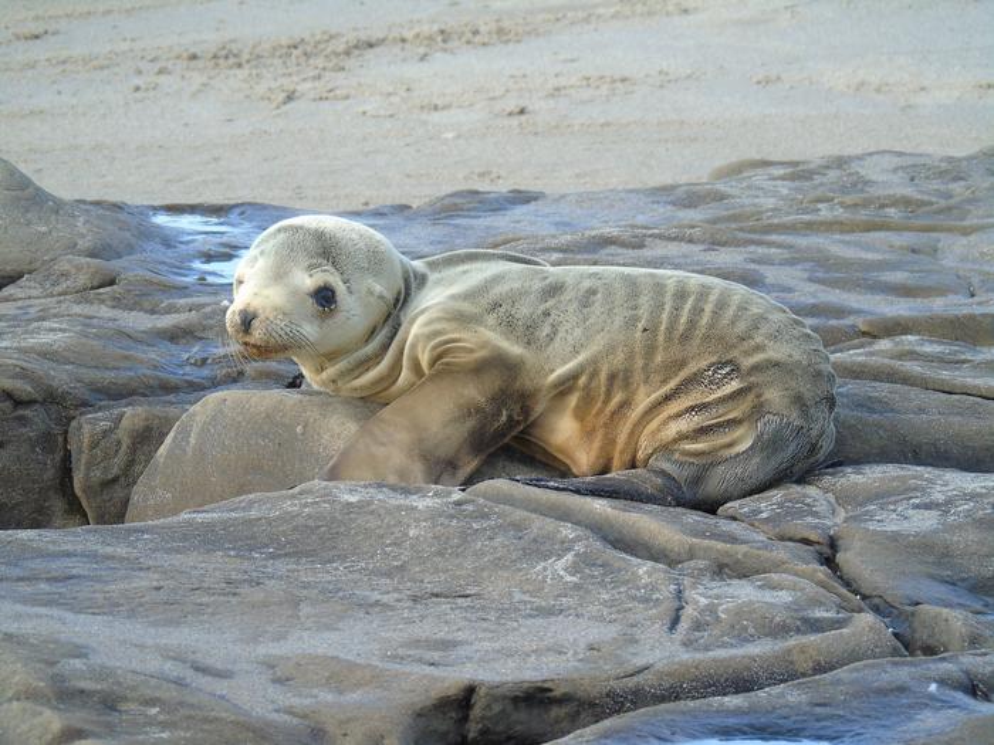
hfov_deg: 6.3
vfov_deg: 4.7
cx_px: 497
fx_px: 9103
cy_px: 372
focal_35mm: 317
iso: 100
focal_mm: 57
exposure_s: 1/125
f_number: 5.1
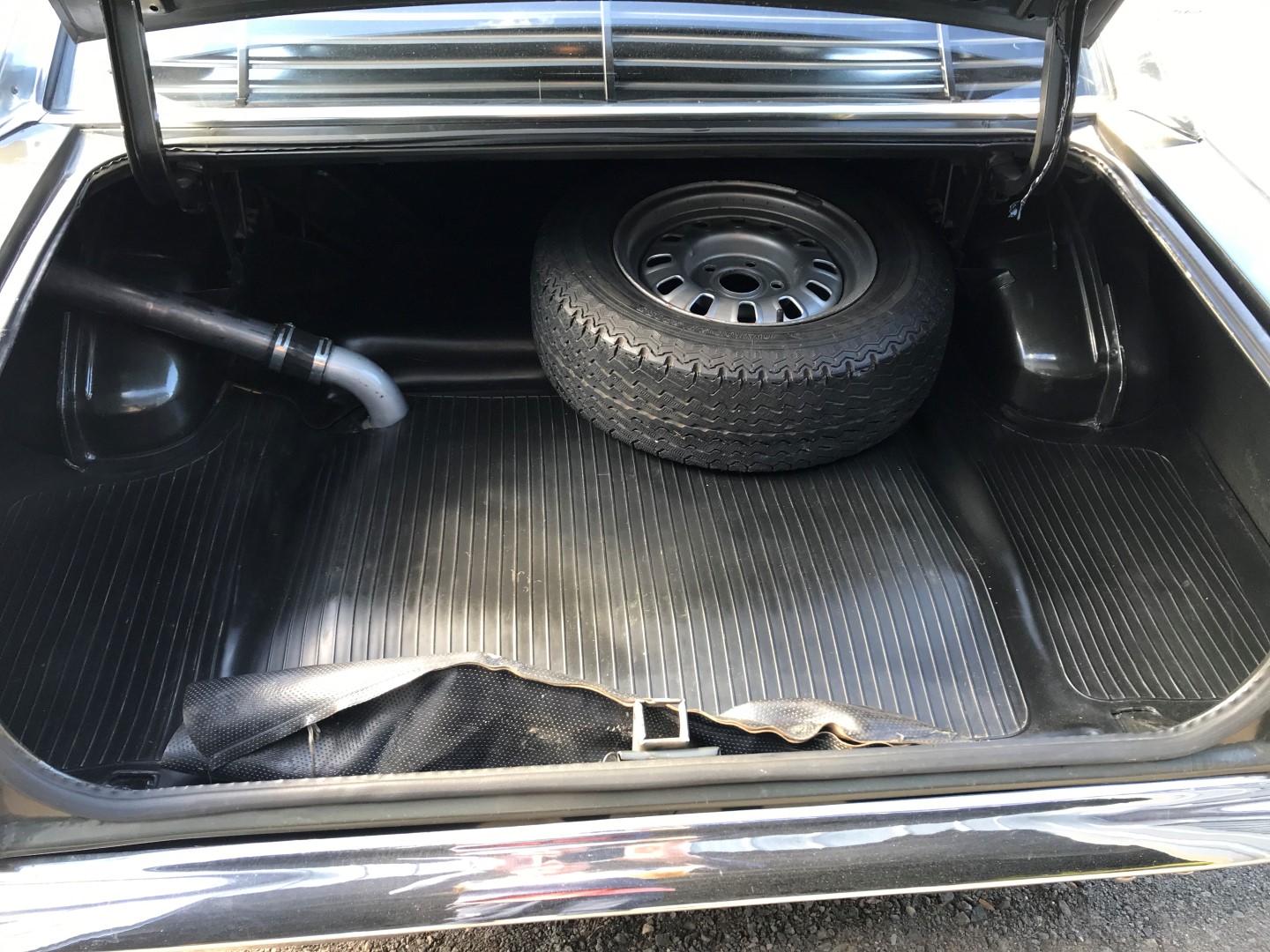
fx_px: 1027
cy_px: 476
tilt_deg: -35.8
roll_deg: -1.9
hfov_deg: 63.4
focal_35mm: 28
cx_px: 635
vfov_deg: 49.7
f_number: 1.8
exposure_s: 1/50
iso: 25
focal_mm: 3.99
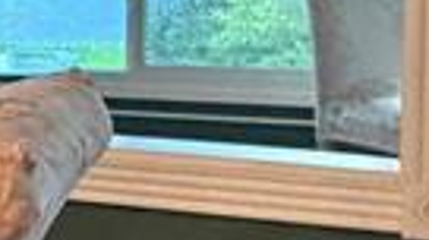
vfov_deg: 10.4
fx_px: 1306
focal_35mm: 115
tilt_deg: -5.7
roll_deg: +3.1
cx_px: -662
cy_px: 16
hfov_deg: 13.0
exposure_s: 1/60
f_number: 2.2
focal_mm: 2.22
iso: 400
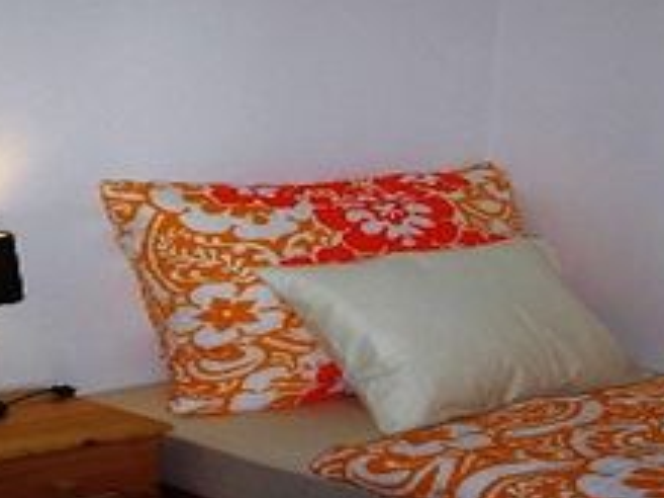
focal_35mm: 64
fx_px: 1227
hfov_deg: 30.3
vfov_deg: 22.8
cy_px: 164
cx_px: 294
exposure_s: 1/60.1
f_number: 3.2
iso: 50
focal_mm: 6.3
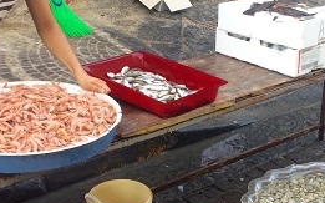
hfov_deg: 27.9
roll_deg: -4.9
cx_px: 235
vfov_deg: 17.8
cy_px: 148
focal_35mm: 73
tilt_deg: -28.0
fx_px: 646
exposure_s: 1/100
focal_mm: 4.15
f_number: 2.2
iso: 40
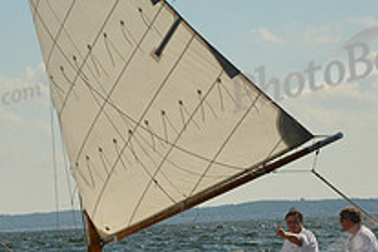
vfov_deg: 7.0
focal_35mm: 196
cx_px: 137
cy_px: 185
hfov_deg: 10.5
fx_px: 2058
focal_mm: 70
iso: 500
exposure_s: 1/1000
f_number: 10
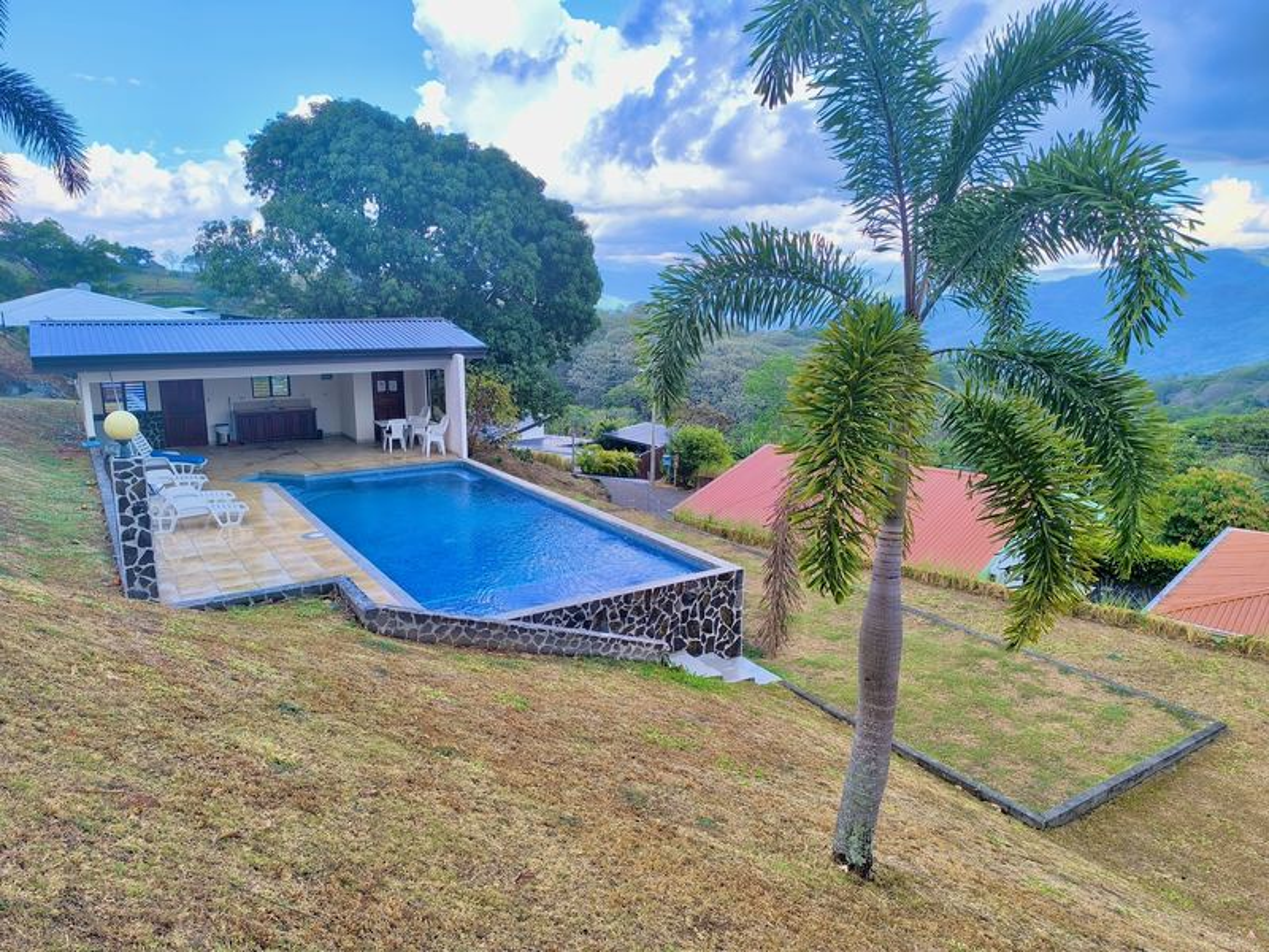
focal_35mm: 23
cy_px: 476
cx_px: 634
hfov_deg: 73.9
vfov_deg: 58.9
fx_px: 843
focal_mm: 6.14
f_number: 1.65
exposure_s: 1/205
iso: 50
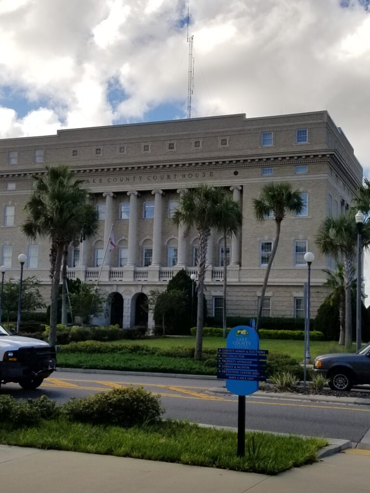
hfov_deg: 53.1
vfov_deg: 67.3
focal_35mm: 26
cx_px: 185
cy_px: 246
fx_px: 371
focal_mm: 4.25
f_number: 1.7
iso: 50
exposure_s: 1/3559
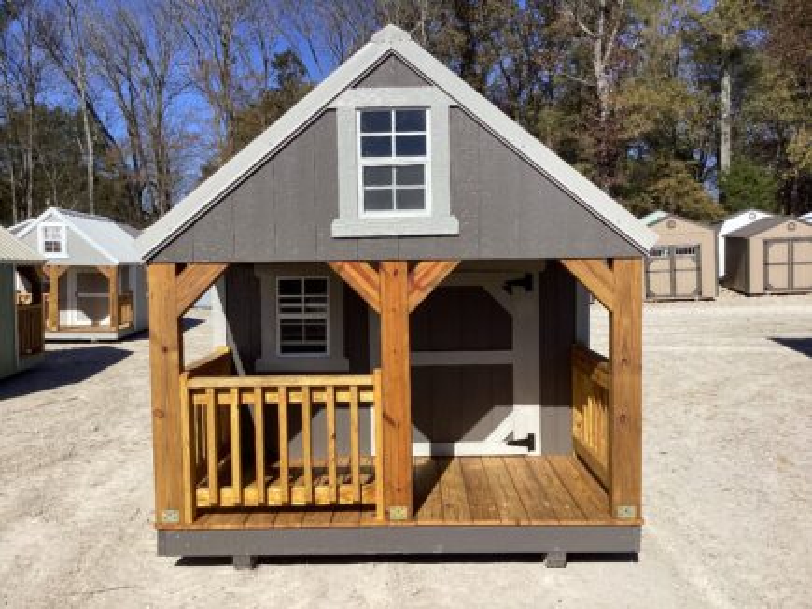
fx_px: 727
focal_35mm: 31
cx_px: 406
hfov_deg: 58.4
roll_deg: +0.1
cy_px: 304
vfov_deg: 45.4
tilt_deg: -4.9
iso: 25
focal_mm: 3.3
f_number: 2.4
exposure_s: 1/1733
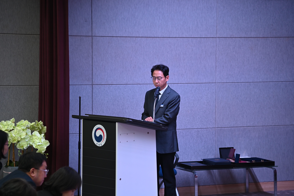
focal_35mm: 105
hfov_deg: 19.5
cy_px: 98
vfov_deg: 13.0
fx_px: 857
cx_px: 147
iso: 1600
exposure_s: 1/125
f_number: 4
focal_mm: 105
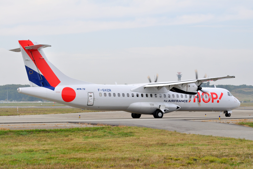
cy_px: 84
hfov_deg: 19.4
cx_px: 126
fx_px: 738
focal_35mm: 105
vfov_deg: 13.1
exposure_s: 1/400
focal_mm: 70
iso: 200
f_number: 7.1
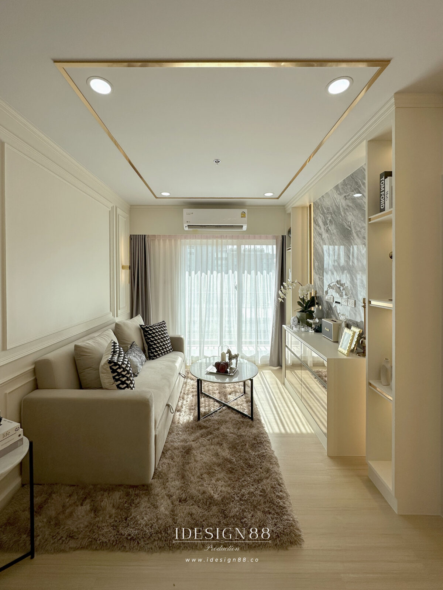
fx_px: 239
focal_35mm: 14
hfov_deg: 85.7
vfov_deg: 102.1
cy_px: 295
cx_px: 222
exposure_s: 1/1114
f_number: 2.2
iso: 40
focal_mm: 2.22
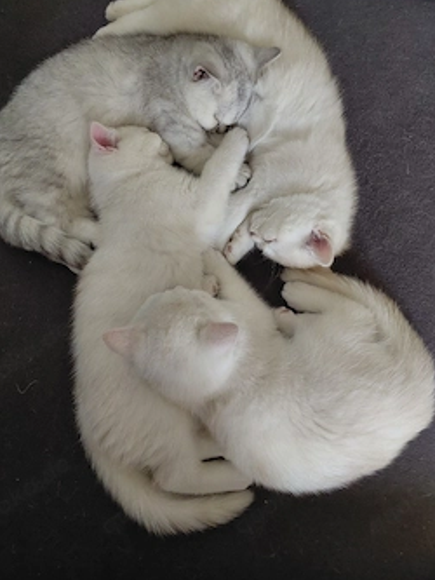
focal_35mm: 30
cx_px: 190
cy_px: 242
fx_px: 502
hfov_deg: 46.7
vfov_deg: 59.6
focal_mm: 4.69
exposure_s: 1/60.2
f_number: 1.8
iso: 400
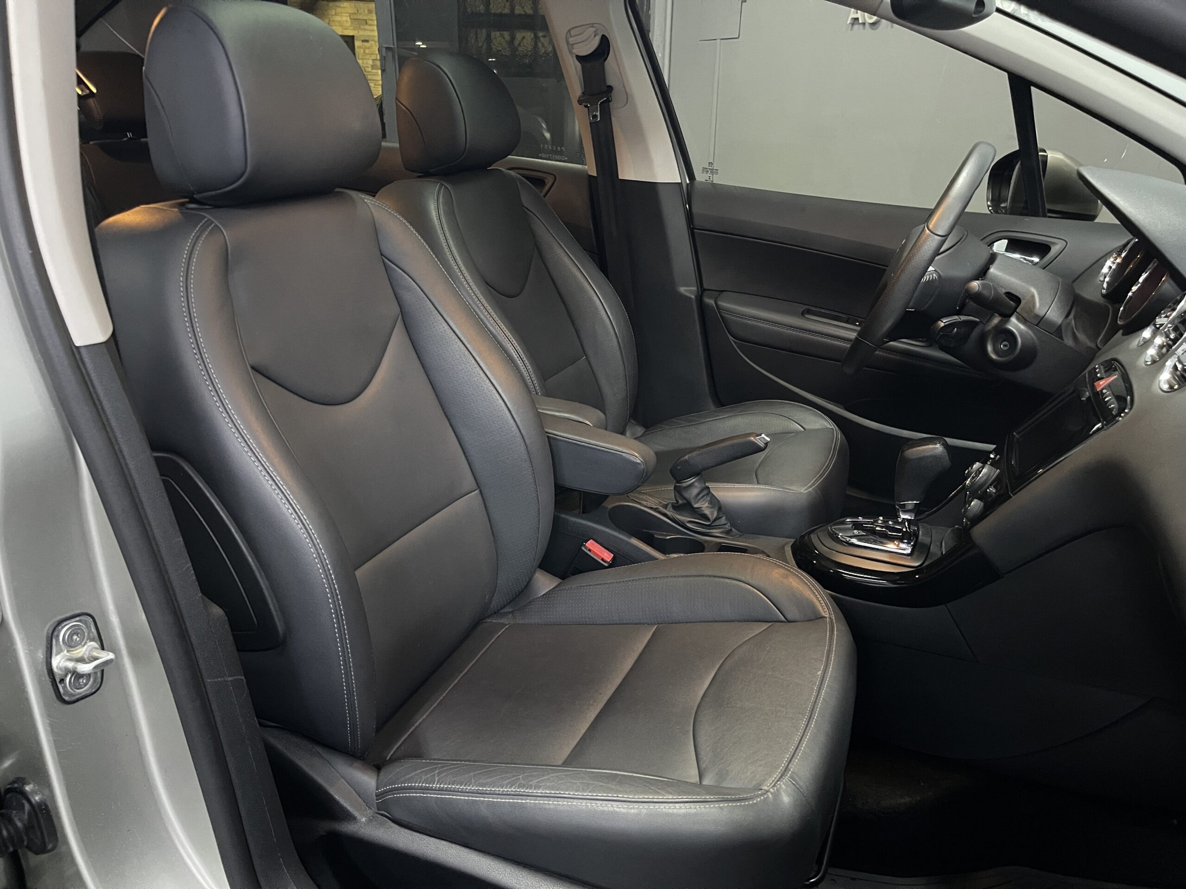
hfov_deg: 69.4
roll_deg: -1.4
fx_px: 857
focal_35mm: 25
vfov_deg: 54.9
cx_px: 593
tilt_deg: -23.0
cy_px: 444
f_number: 1.6
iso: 1000
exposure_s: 1/29
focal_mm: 5.1
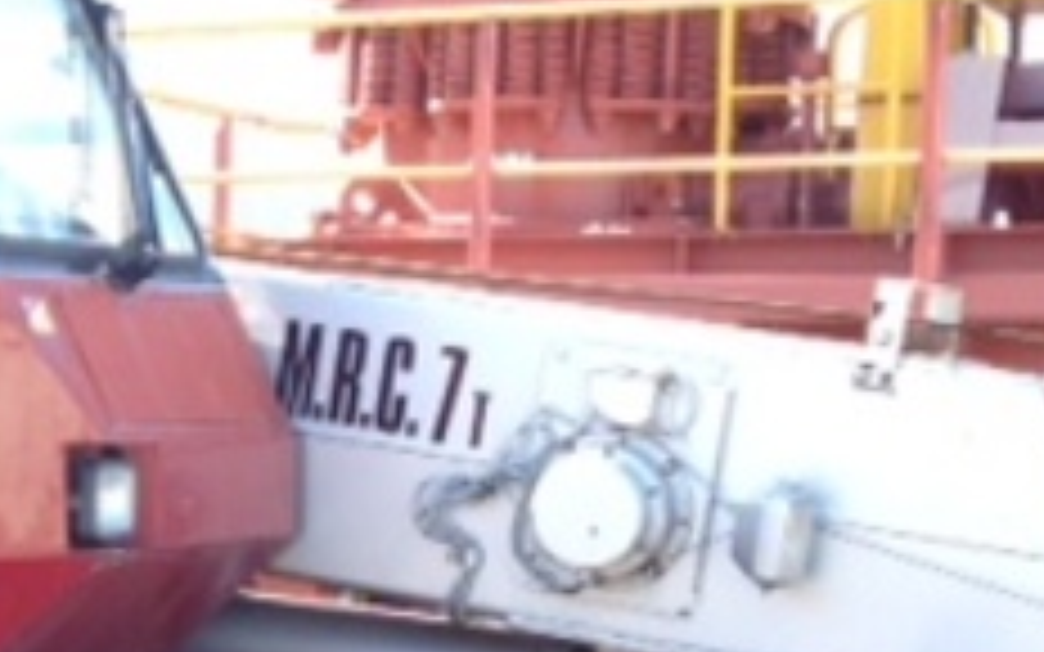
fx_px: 3642
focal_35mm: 128
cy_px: 549
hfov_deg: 15.9
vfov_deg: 10.2
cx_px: -50
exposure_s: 1/164
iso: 64
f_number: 2.4
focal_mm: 4.28
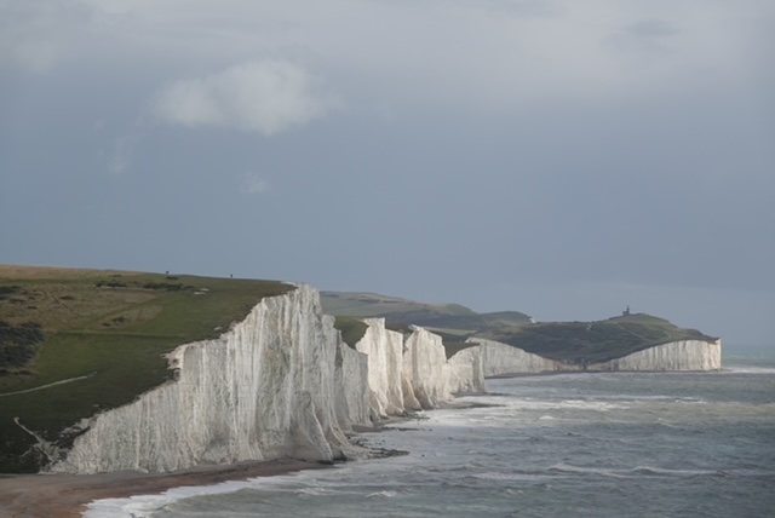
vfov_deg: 8.1
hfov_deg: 12.1
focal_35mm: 170
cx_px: 388
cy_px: 259
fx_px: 3663
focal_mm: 62.39
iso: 100
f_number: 5
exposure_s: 1/1000
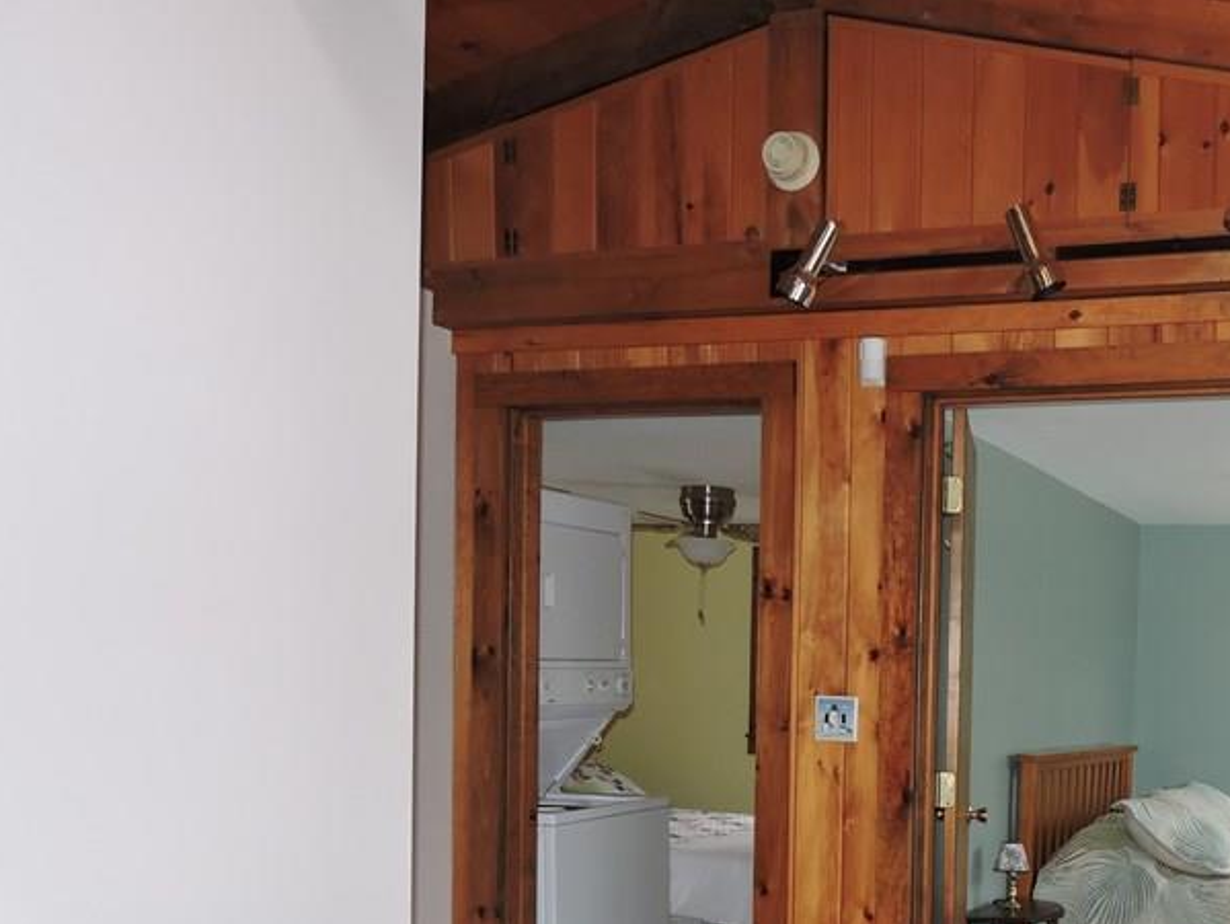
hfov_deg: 43.3
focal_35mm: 41
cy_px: 754
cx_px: 1006
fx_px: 1458
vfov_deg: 34.0
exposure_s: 1/30
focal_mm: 4.3
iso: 200
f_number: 3.3
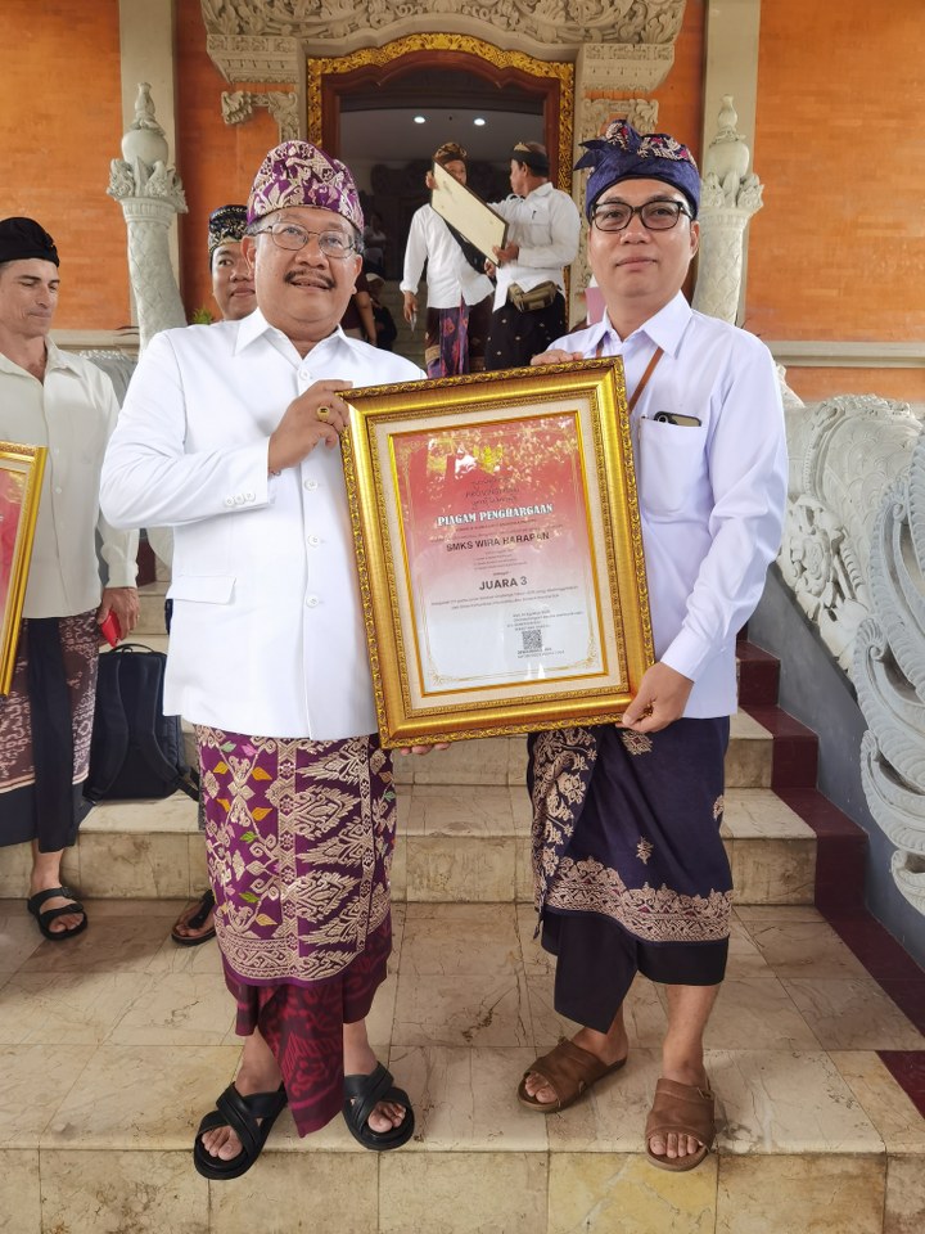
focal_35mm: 27
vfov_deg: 65.3
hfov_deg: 51.4
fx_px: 962
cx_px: 462
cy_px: 617
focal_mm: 6.71
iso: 50
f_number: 1.9
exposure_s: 1/141
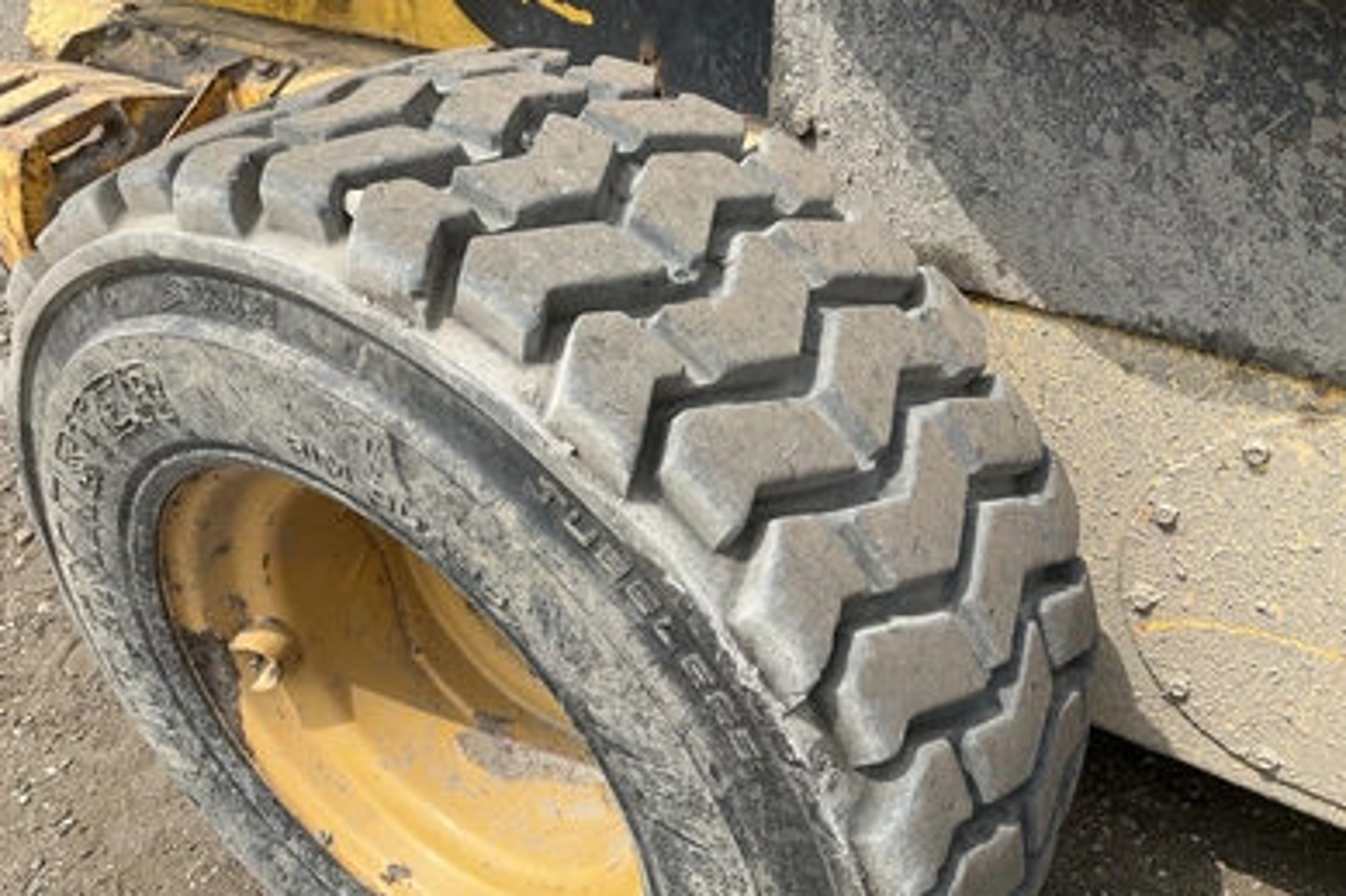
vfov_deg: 42.3
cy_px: 408
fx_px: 1159
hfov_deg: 60.3
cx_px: 661
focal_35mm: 31
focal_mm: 3
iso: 25
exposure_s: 1/829
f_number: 1.8
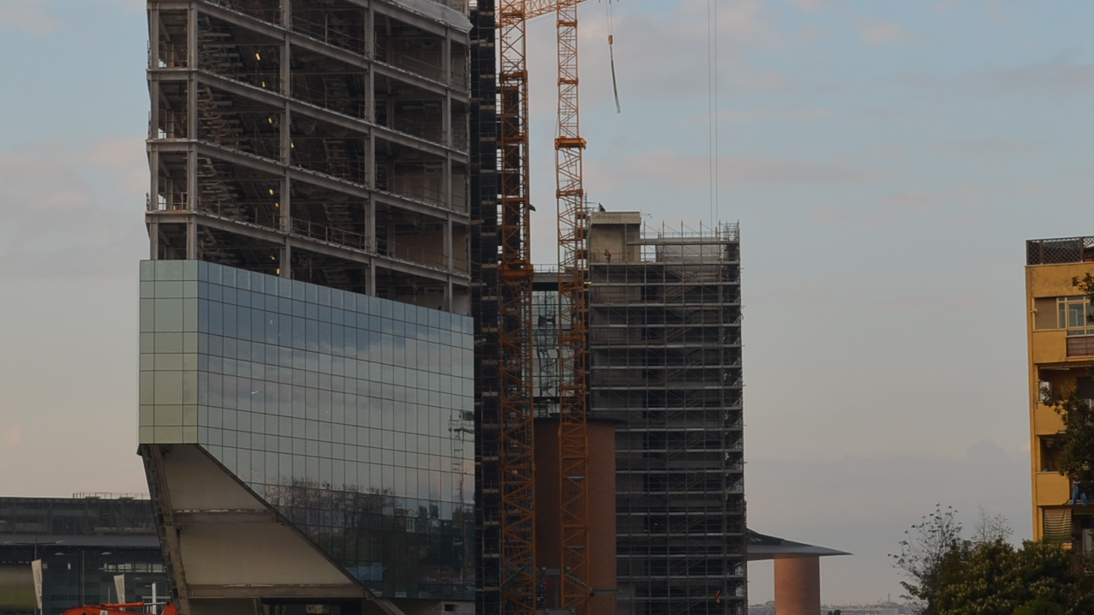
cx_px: 394
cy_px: 332
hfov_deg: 18.6
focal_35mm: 115
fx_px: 3336
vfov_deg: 10.5
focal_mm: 38
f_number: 8
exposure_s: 1/250
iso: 200
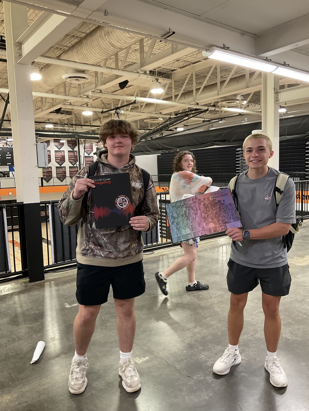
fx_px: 345
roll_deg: +0.0
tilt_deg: -6.9
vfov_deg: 61.7
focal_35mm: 29
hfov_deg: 48.2
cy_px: 206
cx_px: 154
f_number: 1.8
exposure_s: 1/60
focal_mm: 3
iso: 100
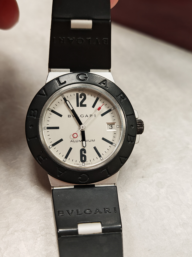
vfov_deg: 50.1
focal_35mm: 37
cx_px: 96
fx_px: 274
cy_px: 128
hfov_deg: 38.7
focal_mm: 6.83
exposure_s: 1/100
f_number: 2
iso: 125
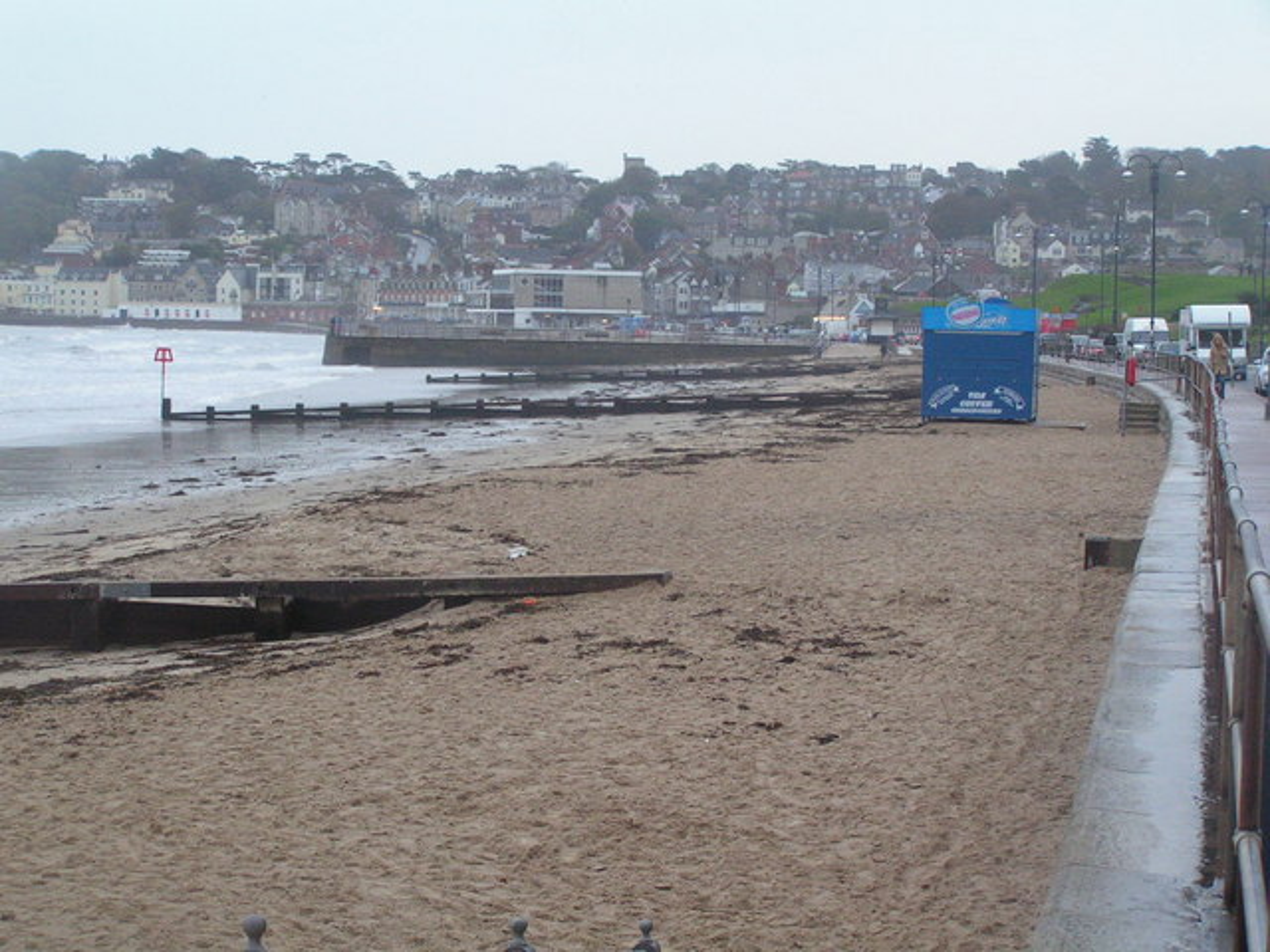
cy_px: 476
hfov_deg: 25.7
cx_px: 635
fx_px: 2788
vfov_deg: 19.4
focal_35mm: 76
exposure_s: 1/80
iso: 125
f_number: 3.2
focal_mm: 12.7
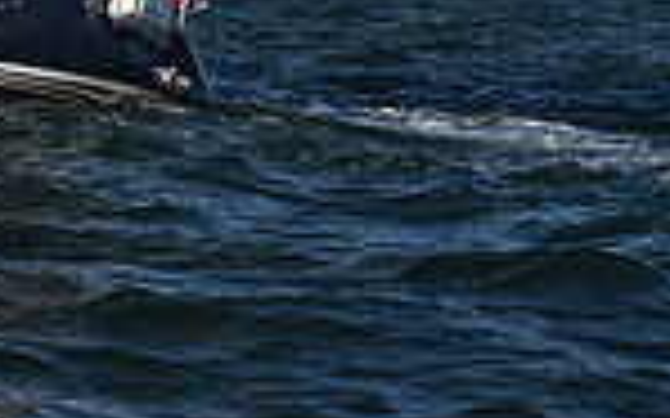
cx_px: -97
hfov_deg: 7.5
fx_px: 5056
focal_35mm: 277
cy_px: -872
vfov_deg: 4.5
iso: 250
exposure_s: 1/1250
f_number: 5
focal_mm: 70
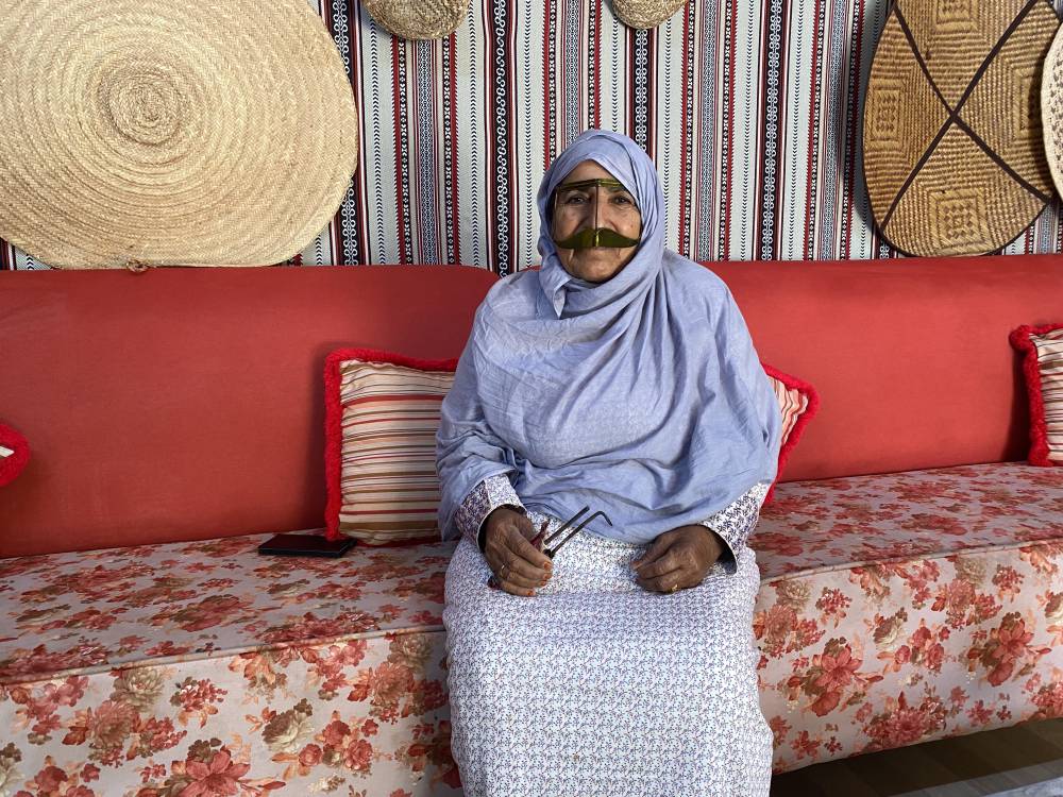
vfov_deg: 53.1
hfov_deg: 67.3
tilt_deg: -7.5
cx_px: 532
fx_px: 798
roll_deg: +1.1
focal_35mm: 26
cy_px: 398
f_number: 1.8
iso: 125
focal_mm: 4.25
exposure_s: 1/66
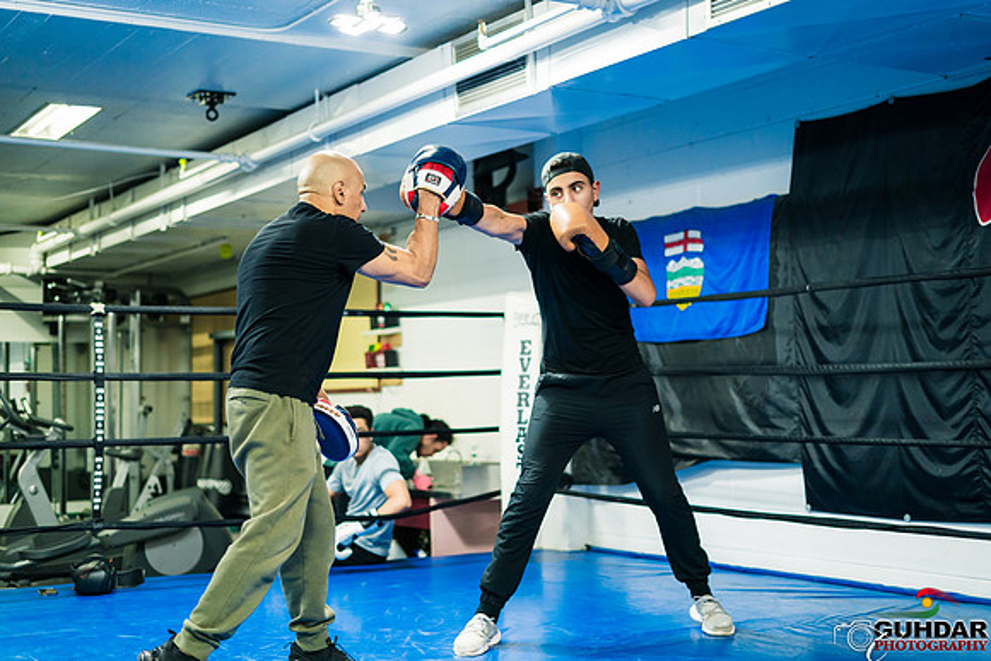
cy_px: 330
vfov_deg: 27.0
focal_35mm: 50
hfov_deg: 39.6
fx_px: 1377
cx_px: 496
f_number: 1.8
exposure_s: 1/500
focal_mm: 50
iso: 2000
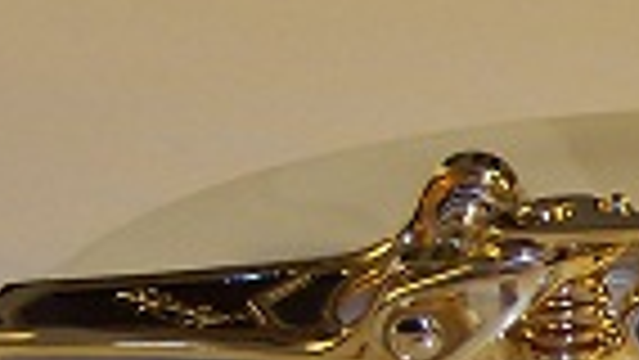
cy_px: 857
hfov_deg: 10.9
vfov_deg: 6.2
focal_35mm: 188
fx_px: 3187
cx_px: 1037
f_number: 2.8
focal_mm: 8
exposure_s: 1/45
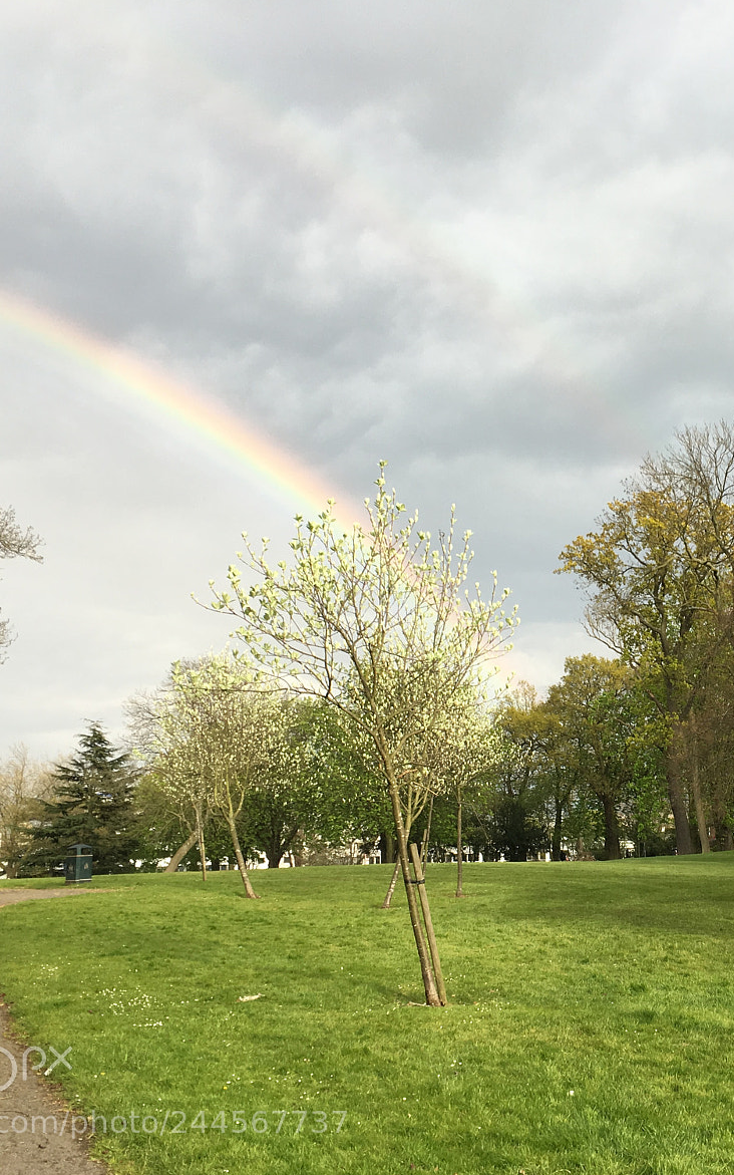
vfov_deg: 47.2
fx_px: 1344
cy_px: 599
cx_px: 626
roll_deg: +1.8
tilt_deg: +10.8
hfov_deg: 29.6
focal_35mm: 42
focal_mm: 4.15
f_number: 2.2
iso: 25
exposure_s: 1/120
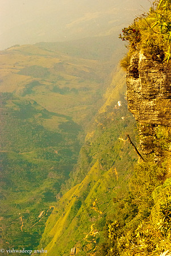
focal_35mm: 105
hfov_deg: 13.1
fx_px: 746
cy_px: 128
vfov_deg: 19.4
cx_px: 86
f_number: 20
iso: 1600
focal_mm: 70
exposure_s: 1/1000
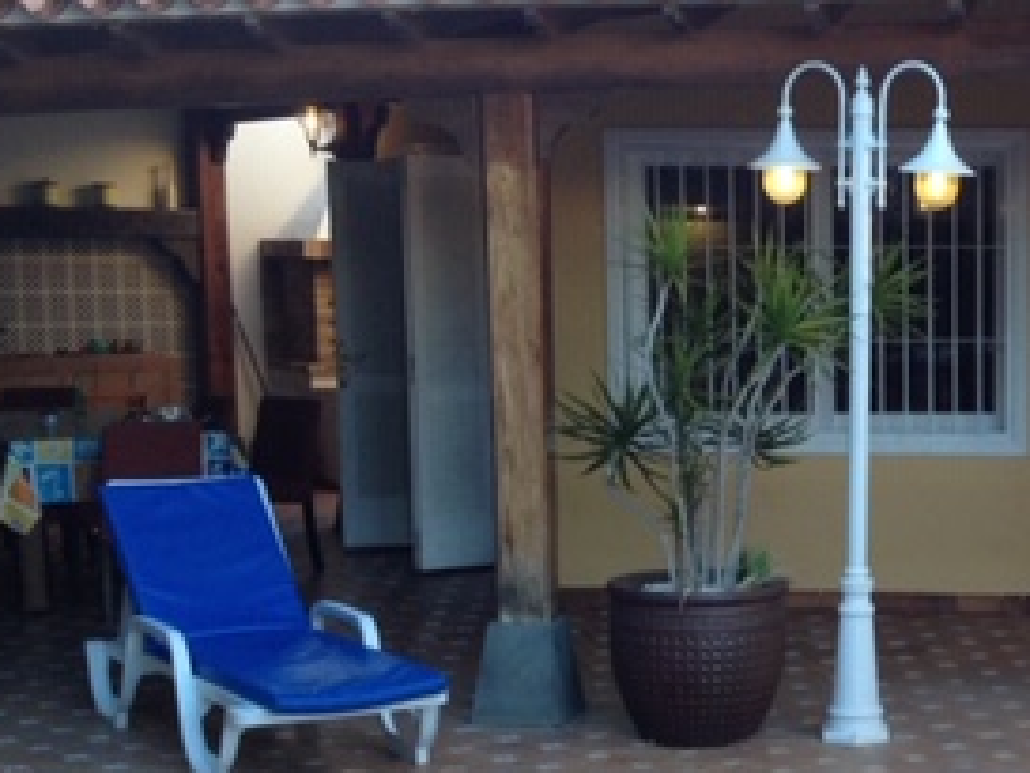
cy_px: 573
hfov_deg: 23.1
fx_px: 2441
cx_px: 970
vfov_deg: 17.9
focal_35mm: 82
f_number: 2.4
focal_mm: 4.28
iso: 80
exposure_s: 1/120
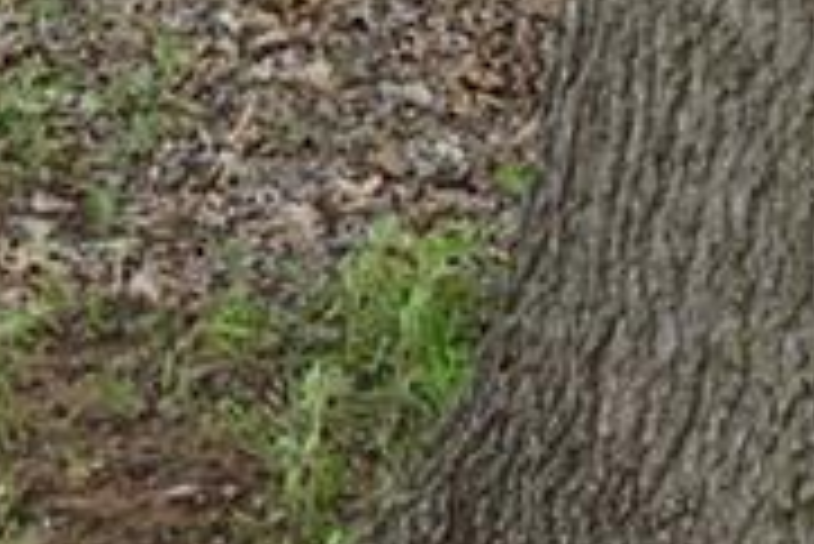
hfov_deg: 11.5
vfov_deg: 7.1
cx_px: 157
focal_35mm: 178
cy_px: -890
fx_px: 4024
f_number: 6.3
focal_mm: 21
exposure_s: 1/200
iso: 250
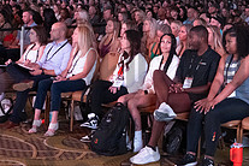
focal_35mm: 98
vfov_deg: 13.8
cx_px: 166
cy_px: 17
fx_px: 678
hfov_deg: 20.7
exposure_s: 1/160
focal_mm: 35
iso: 8000
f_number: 2.5
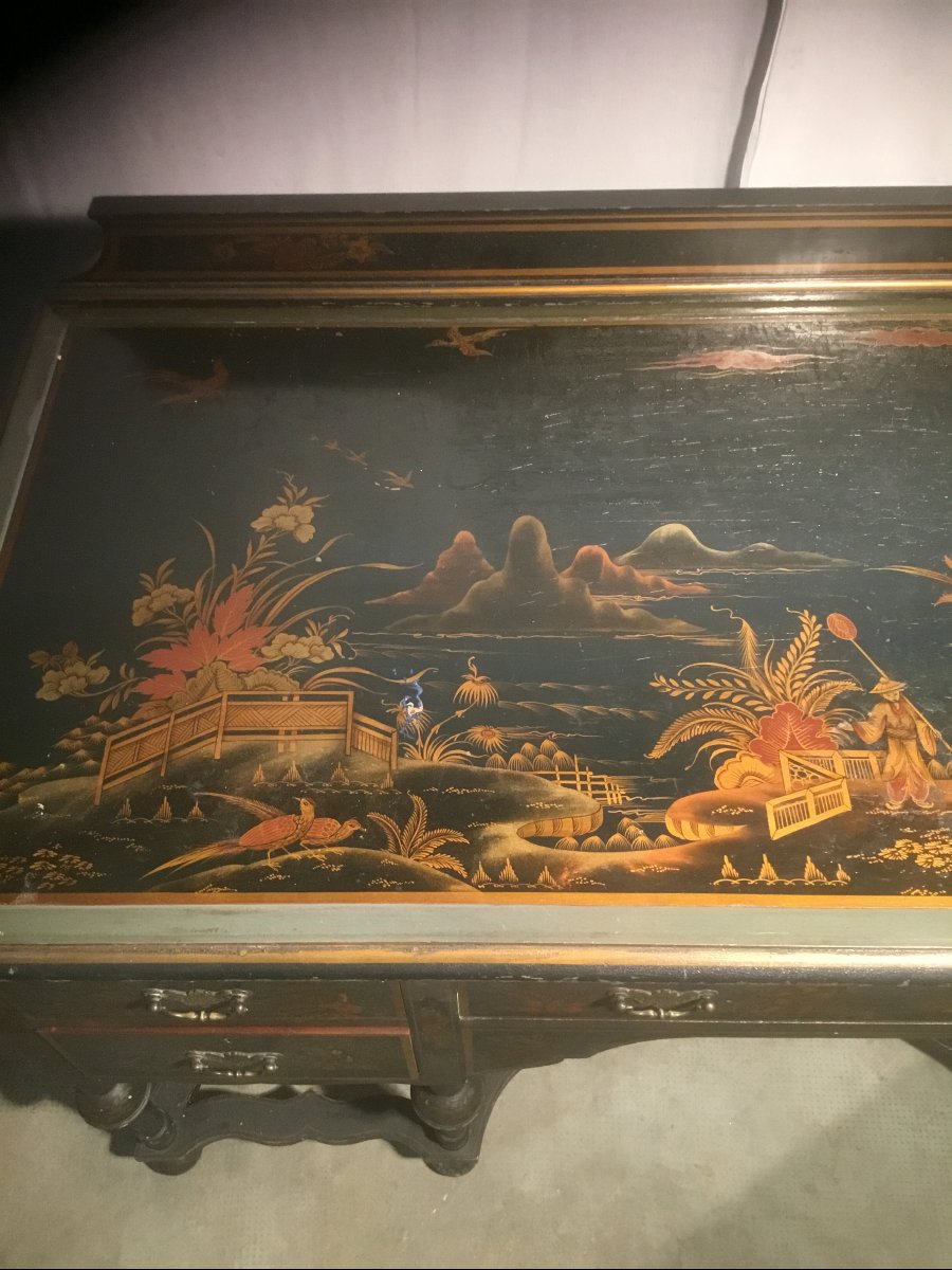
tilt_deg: -55.7
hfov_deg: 45.4
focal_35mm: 31
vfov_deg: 58.4
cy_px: 635
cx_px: 476
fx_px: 1137
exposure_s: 1/33
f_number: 2.4
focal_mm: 3.3
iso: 200
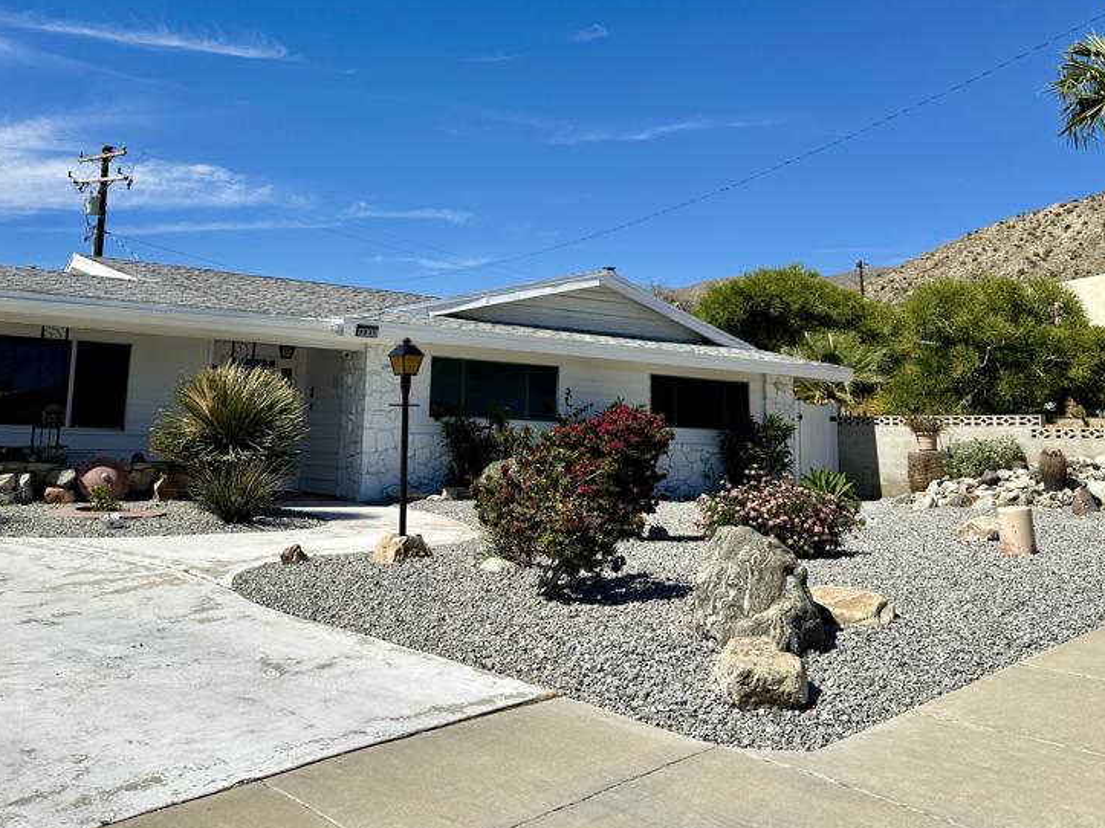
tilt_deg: +9.8
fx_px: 1085
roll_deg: -2.2
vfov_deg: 41.3
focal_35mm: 34
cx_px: 506
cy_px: 277
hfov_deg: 53.9
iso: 80
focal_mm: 6.86
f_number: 1.78
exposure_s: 1/7042
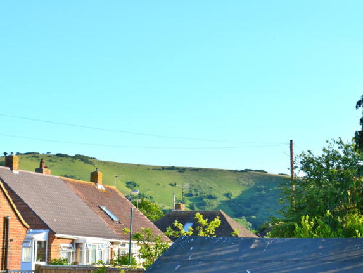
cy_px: 137
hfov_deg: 21.6
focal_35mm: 91
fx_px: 950
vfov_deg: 16.3
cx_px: 179
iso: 180
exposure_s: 1/125
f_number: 11
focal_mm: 55
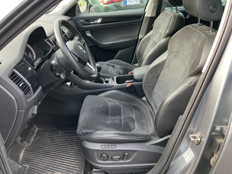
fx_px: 188
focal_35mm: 28
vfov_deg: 49.7
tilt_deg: -27.3
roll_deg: +1.7
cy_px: 87
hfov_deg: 63.4
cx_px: 116
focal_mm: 3.99
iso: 64
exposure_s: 1/121
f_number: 1.8
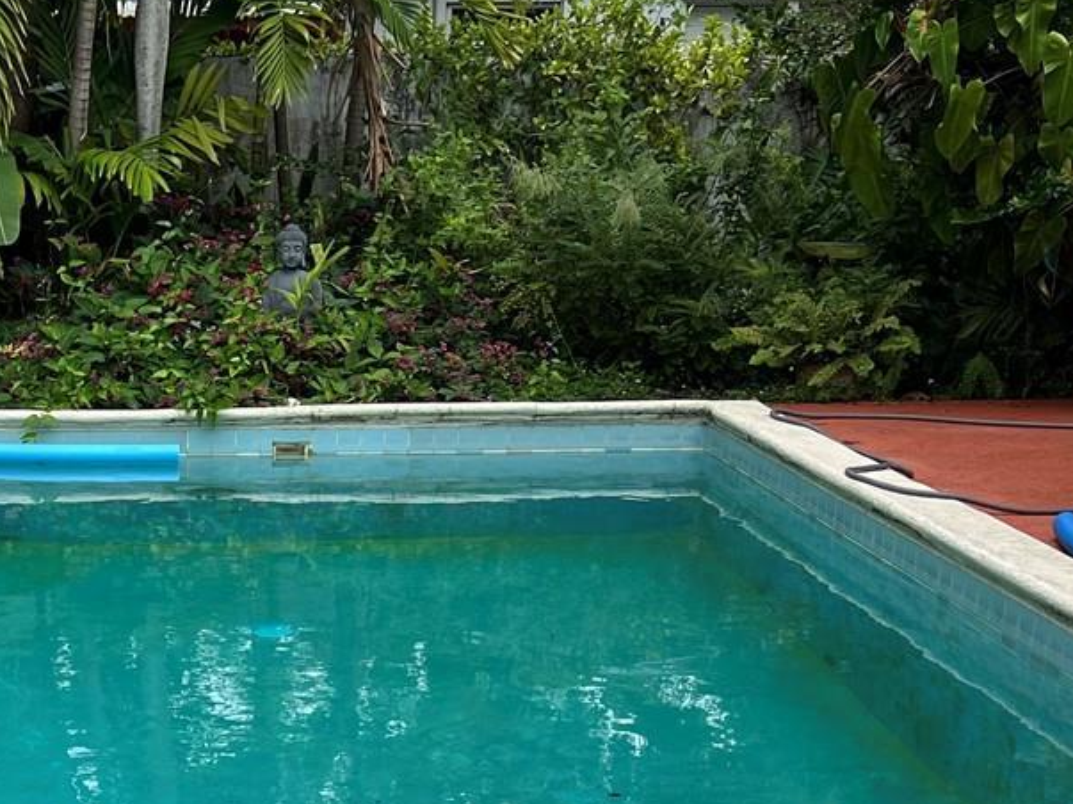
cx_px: 162
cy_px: 900
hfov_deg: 27.4
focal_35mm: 69
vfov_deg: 20.3
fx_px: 2138
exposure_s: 1/1972
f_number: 1.5
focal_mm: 5.7
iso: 50
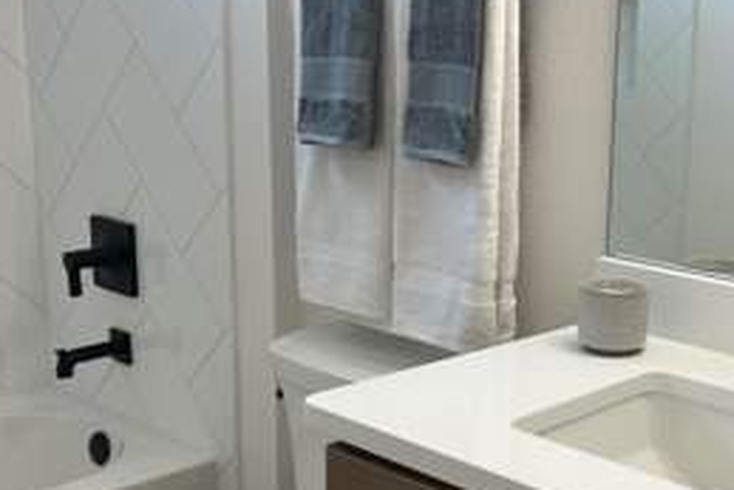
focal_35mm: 50
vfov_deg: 27.0
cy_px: 290
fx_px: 1020
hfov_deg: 37.3
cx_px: 646
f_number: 1.5
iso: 80
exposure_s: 1/120
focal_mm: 5.7
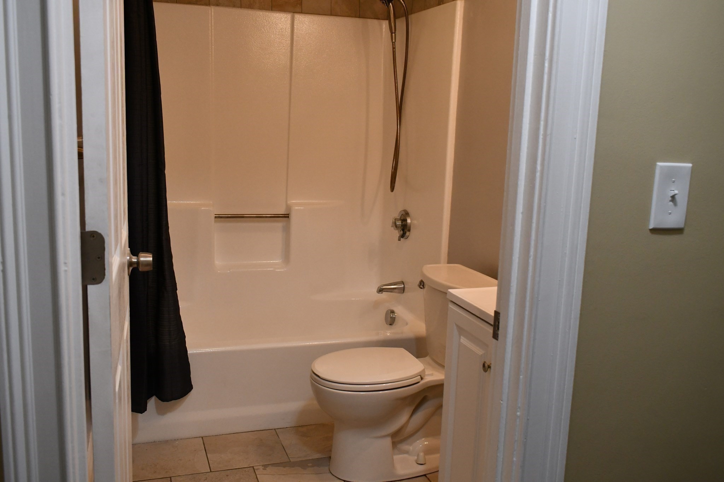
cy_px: 241
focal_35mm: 34
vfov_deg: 38.9
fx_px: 684
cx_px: 362
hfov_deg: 55.8
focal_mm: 23
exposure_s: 1/125
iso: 1250
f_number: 5.6
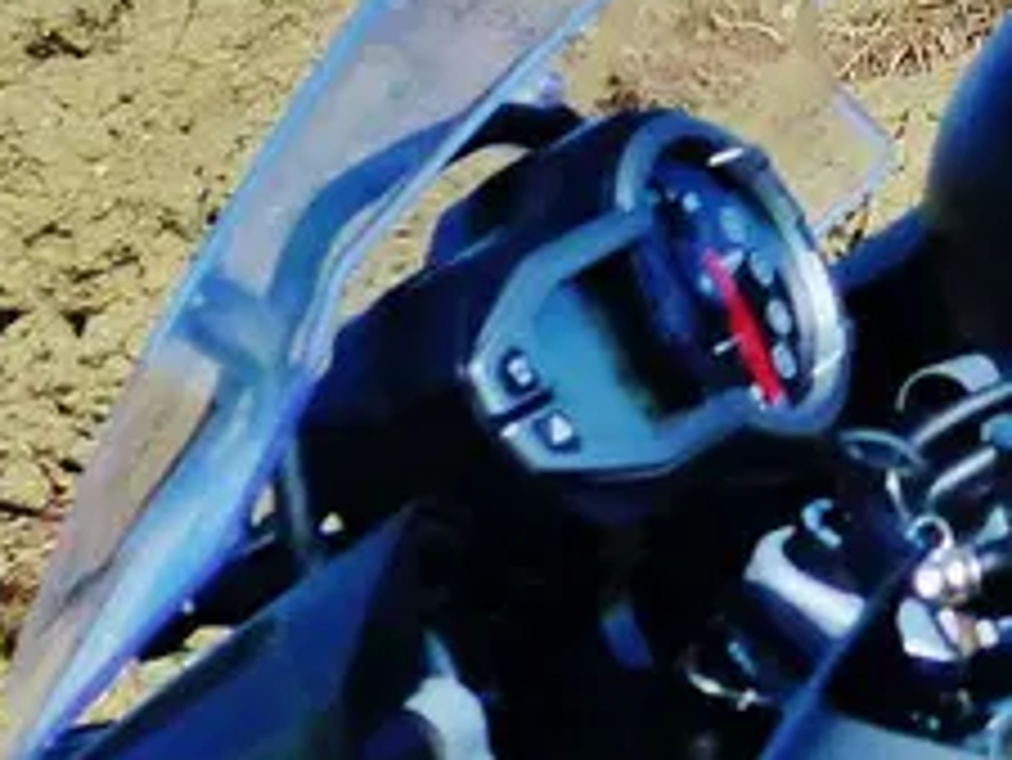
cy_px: -486
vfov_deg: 3.4
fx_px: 12929
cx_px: 868
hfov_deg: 4.5
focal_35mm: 442
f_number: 4
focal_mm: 15
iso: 160
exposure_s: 1/1300
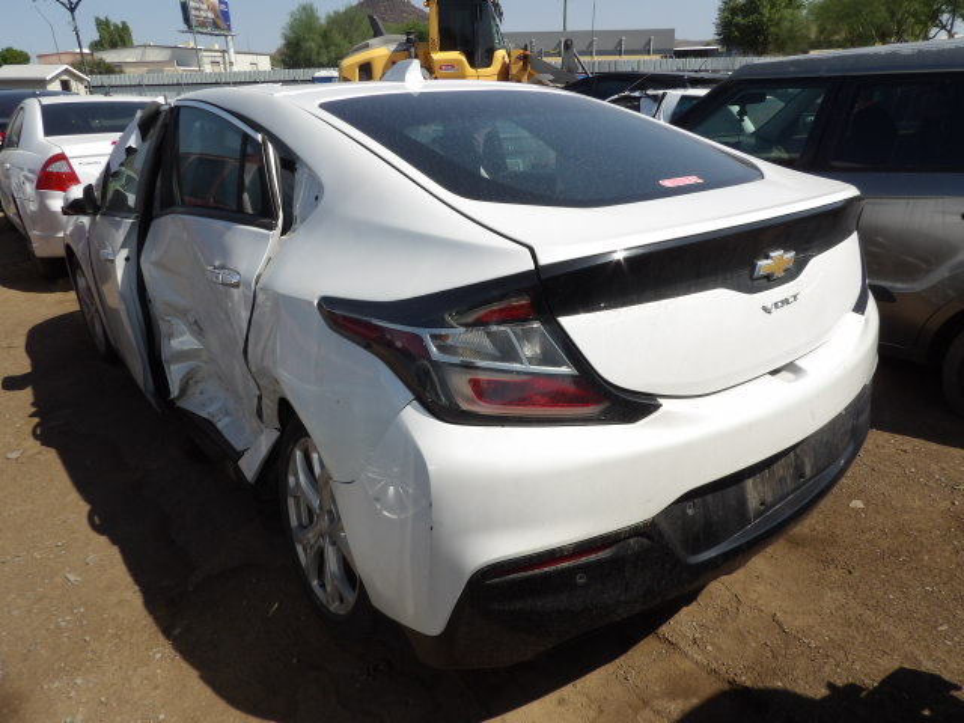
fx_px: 668
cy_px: 362
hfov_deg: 71.6
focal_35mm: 24
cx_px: 482
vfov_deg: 56.8
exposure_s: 1/624
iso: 100
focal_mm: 4.3
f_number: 5.6
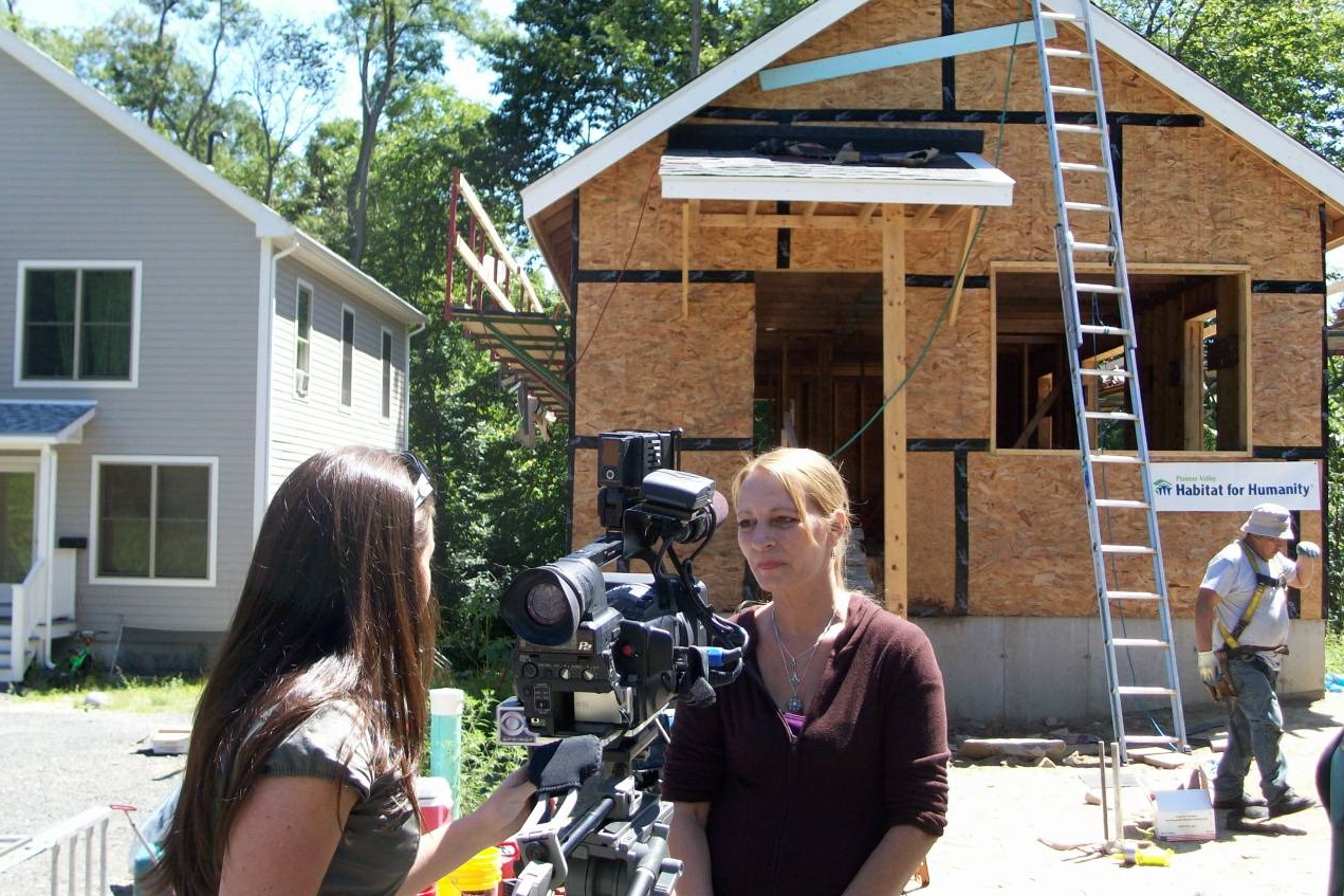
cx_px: 670
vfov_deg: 30.5
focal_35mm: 44
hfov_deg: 44.5
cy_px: 397
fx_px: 1642
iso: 64
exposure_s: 1/219
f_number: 3.2
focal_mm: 7.1
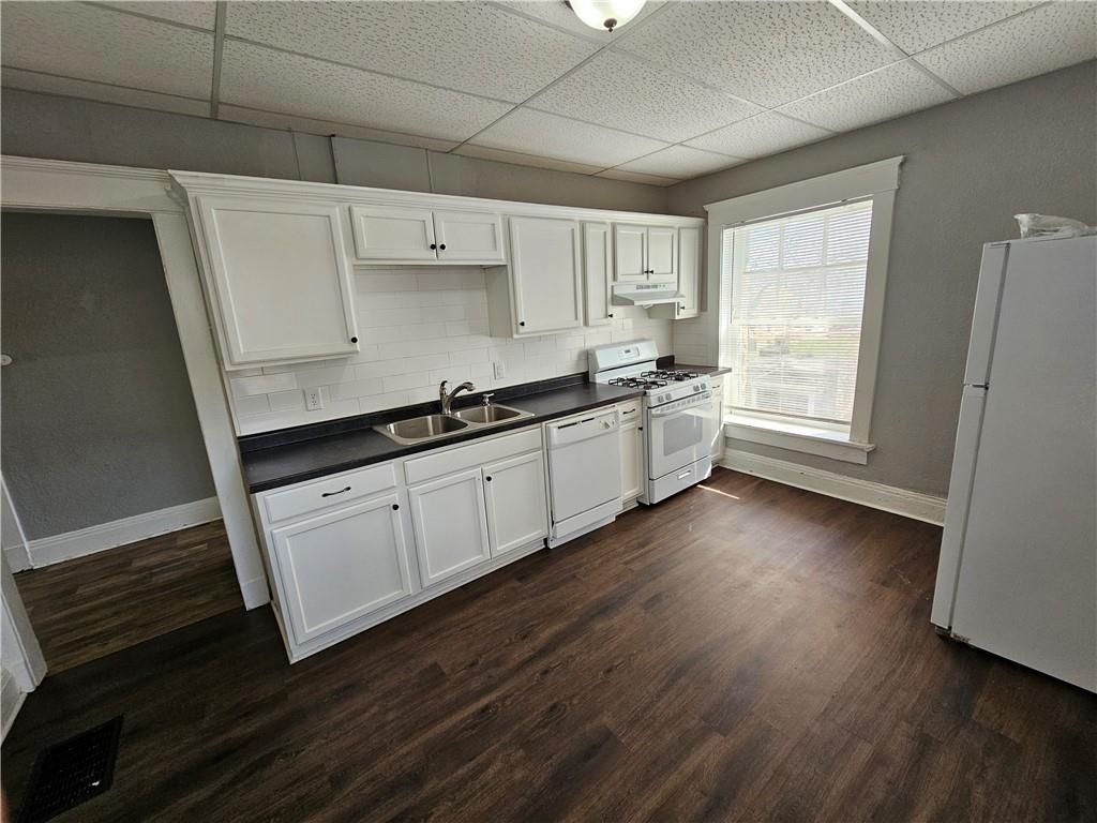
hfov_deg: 106.2
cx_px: 548
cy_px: 412
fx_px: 412
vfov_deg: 89.9
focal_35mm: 13
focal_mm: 2.2
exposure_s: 1/60
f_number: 2.2
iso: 64
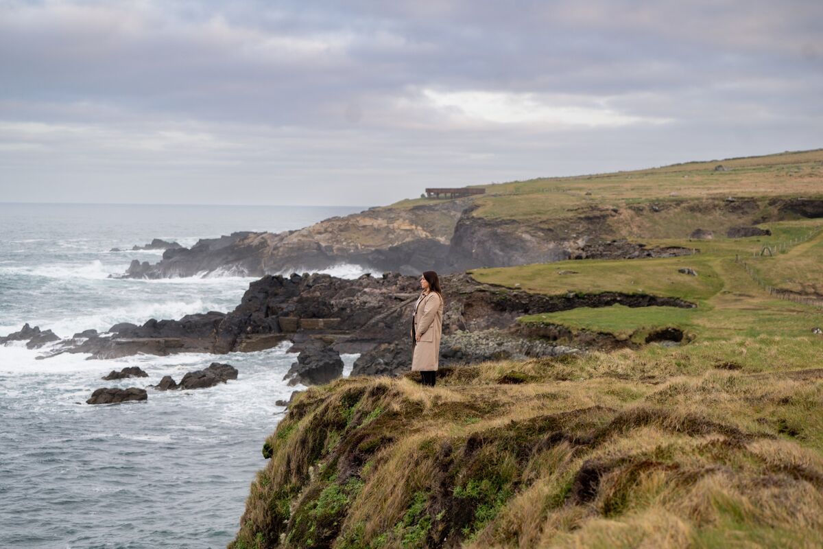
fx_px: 1600
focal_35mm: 70
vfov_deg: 19.5
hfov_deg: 28.8
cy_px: 274
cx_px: 412
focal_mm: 70
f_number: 3.5
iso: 125
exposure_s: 1/80
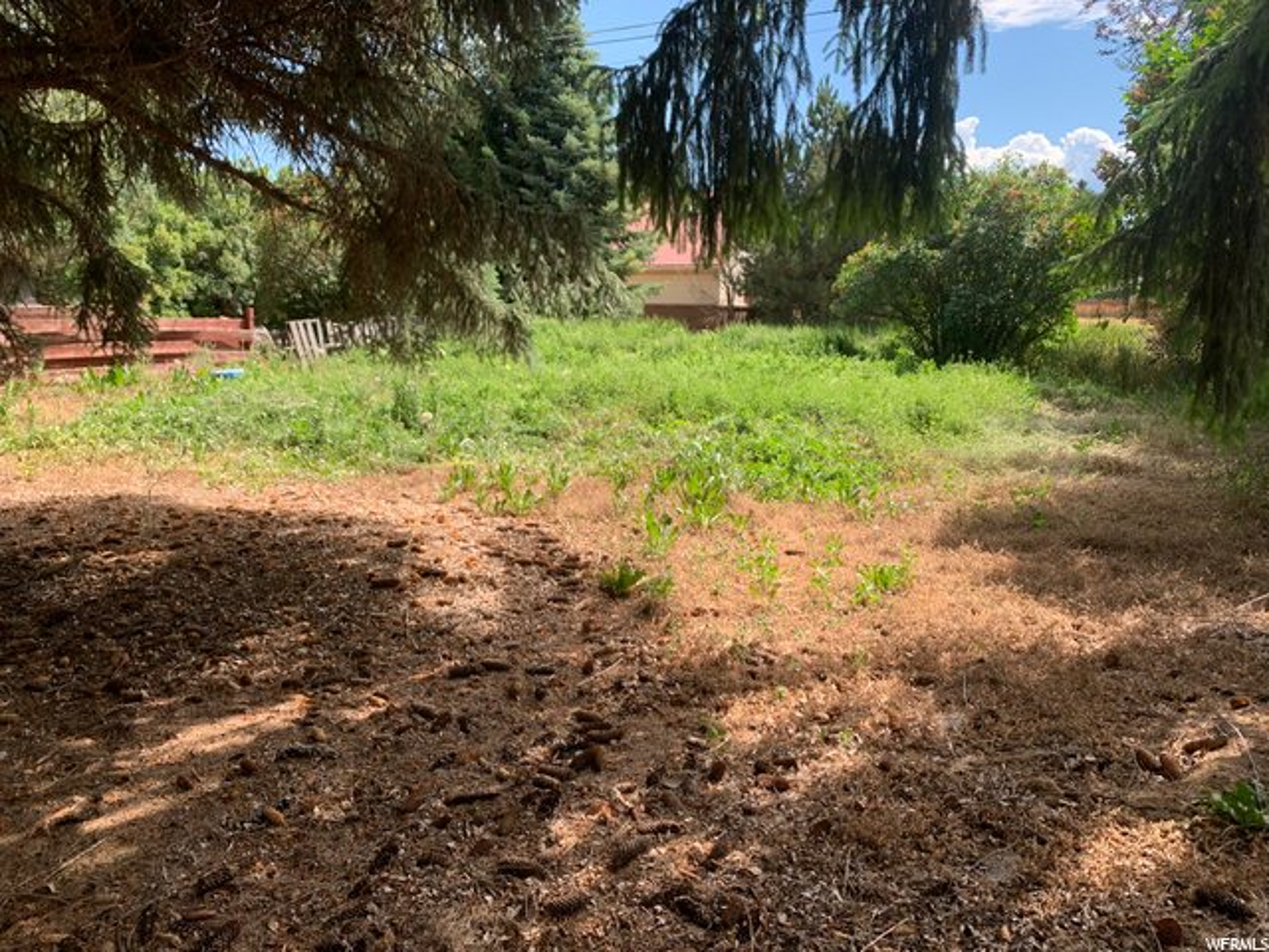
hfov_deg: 67.3
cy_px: 476
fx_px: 953
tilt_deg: -8.6
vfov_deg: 53.1
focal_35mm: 26
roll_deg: -0.7
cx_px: 634
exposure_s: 1/647
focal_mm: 4.25
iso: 25
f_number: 1.8
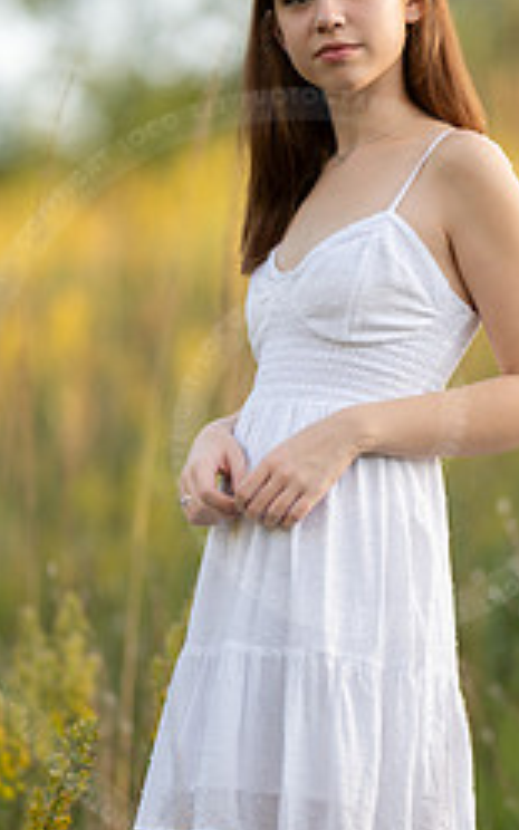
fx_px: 3553
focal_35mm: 157
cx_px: 388
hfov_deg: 8.3
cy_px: 495
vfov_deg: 13.3
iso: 100
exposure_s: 1/1000
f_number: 1.2
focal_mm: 85
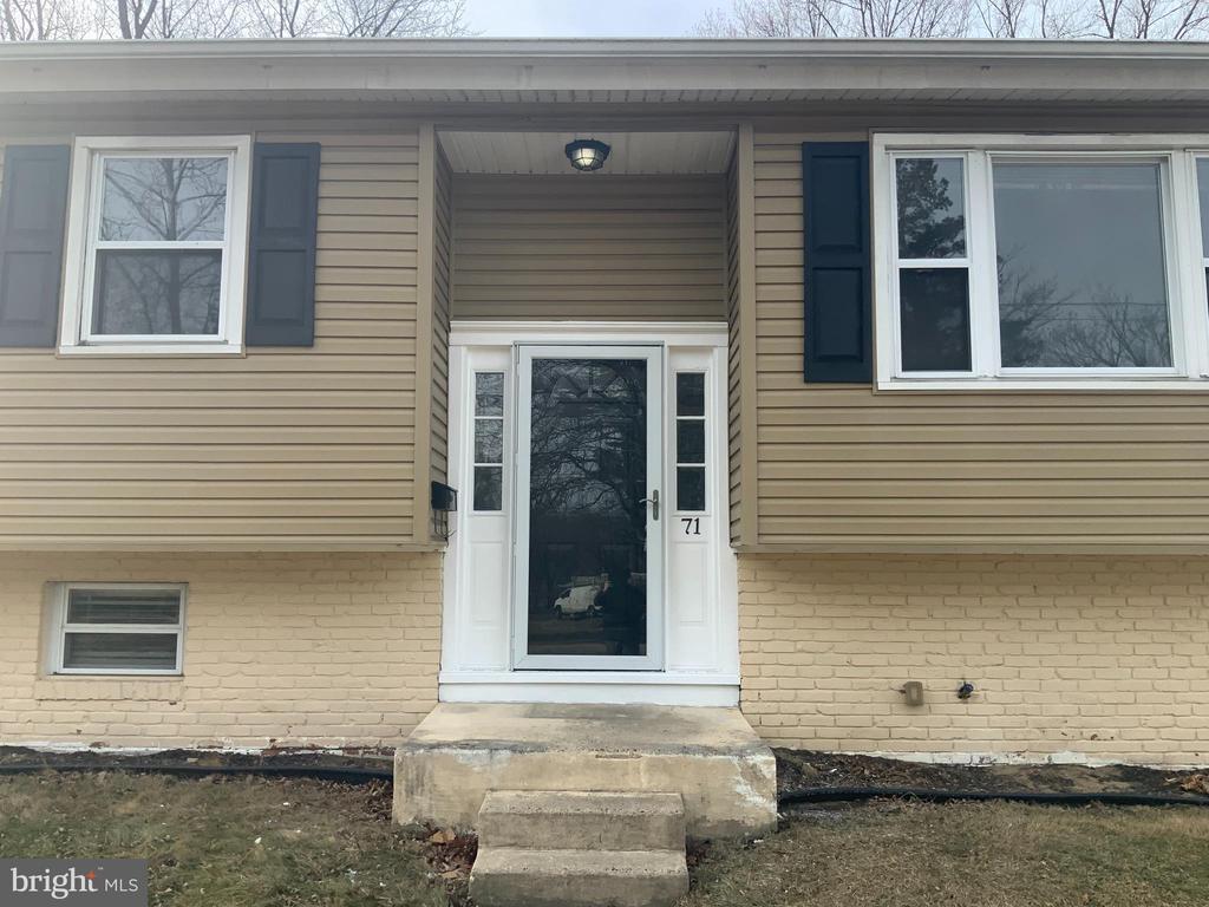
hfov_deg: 61.7
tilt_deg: +7.4
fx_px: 1013
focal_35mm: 29
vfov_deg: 48.2
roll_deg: -0.5
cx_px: 604
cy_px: 454
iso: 16
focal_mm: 3
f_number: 1.8
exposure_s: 1/816
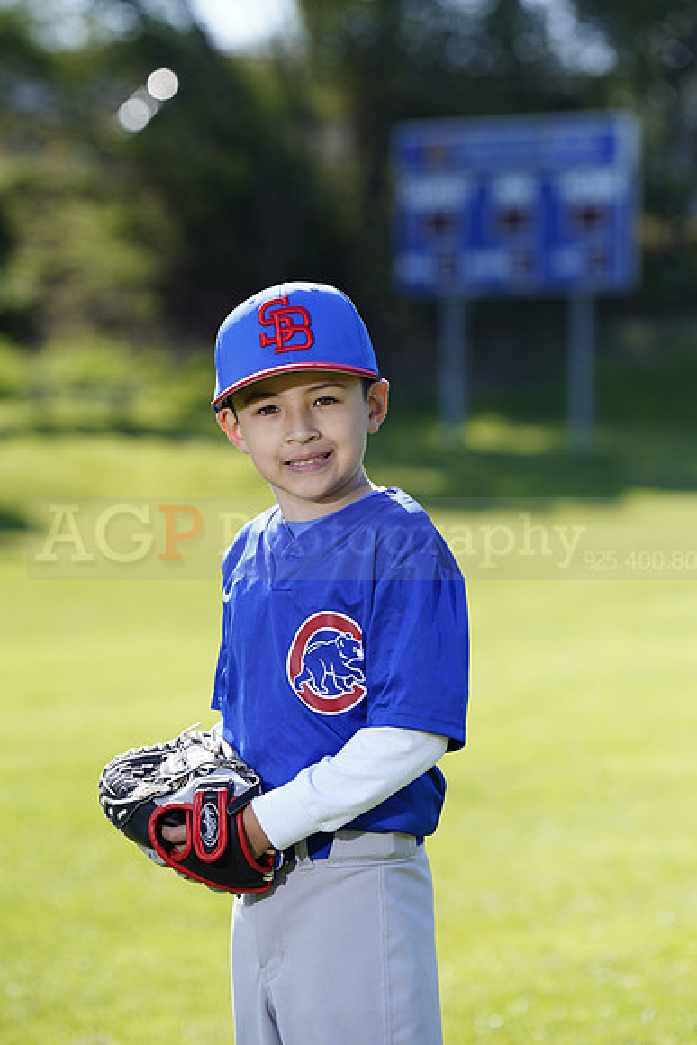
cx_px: 348
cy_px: 522
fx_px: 5021
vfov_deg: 11.9
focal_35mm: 173
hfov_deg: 7.9
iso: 100
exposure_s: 1/250
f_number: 5
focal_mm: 173
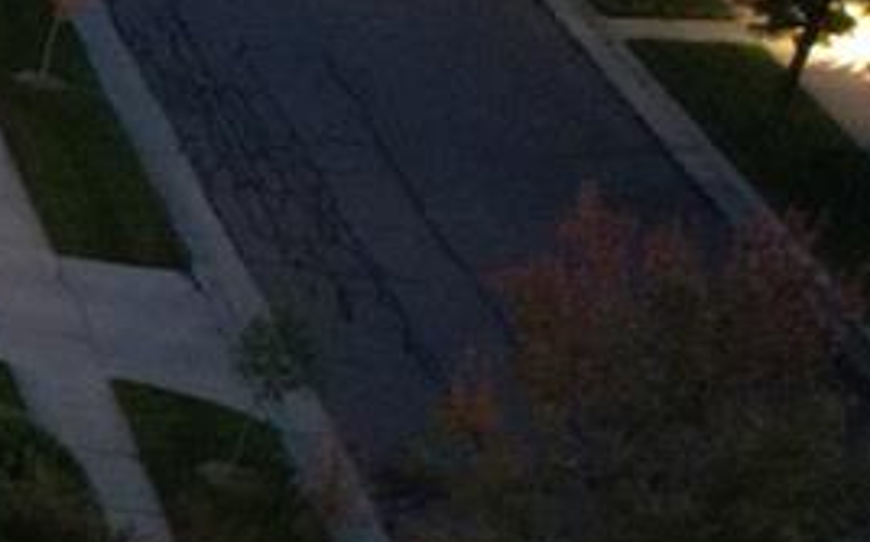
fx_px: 3175
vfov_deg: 9.8
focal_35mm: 134
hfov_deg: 11.1
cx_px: -1600
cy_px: 344
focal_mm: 8.38
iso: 2890
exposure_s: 1/2
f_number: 2.8
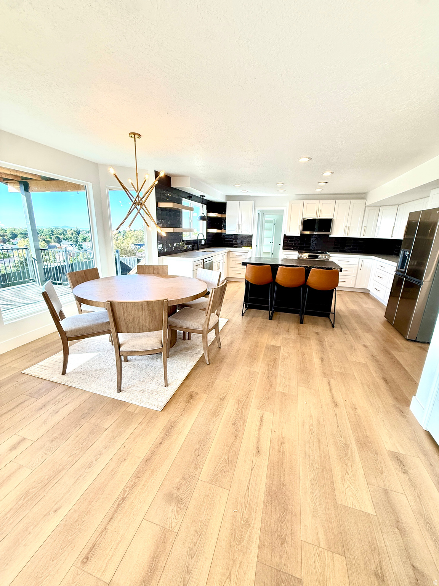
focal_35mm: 14
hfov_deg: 85.7
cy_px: 293
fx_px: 237
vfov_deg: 102.1
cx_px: 220
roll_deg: -0.9
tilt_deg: -14.0
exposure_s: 1/120
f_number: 2.2
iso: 80
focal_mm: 2.22
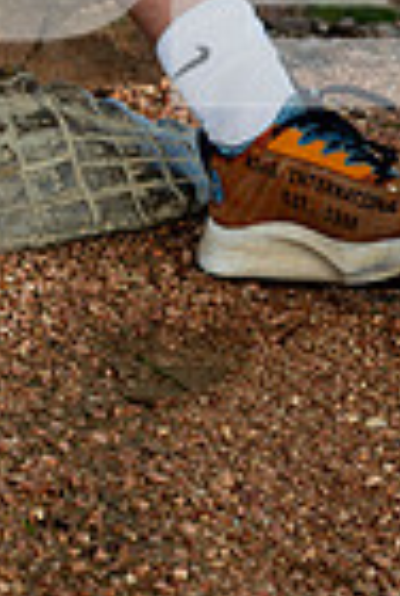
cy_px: -319
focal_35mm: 186
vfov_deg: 10.6
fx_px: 3085
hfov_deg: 7.3
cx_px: -166
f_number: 7.1
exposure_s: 1/200
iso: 125
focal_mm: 58
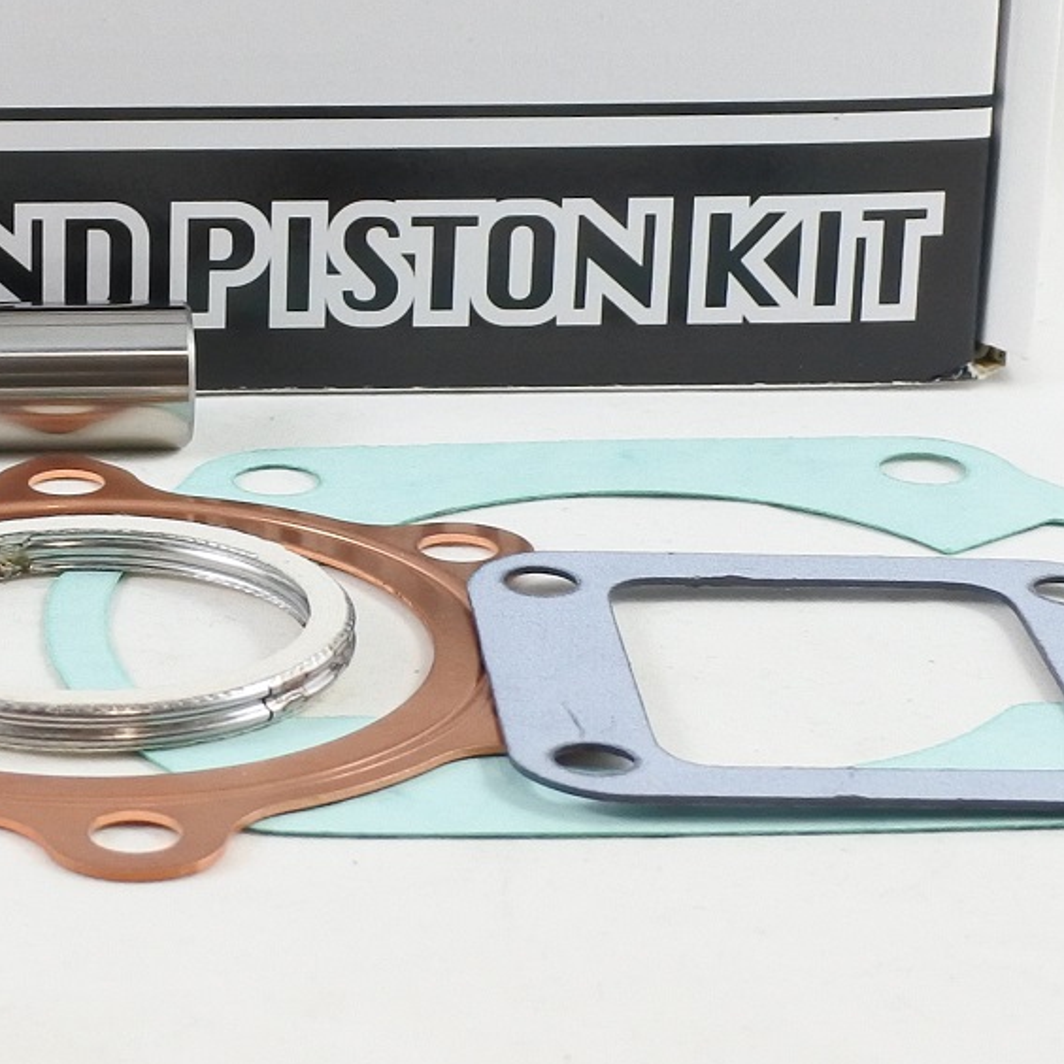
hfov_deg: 21.5
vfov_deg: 22.1
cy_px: 48
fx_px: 2643
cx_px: -126
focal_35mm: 76
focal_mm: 10
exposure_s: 1/125
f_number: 3.5
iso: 400
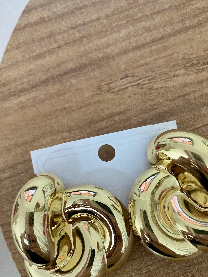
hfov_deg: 43.8
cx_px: 130
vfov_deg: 56.2
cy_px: 171
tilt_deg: -73.7
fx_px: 256
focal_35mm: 32
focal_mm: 4.25
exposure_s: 1/33
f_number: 1.8
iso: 640
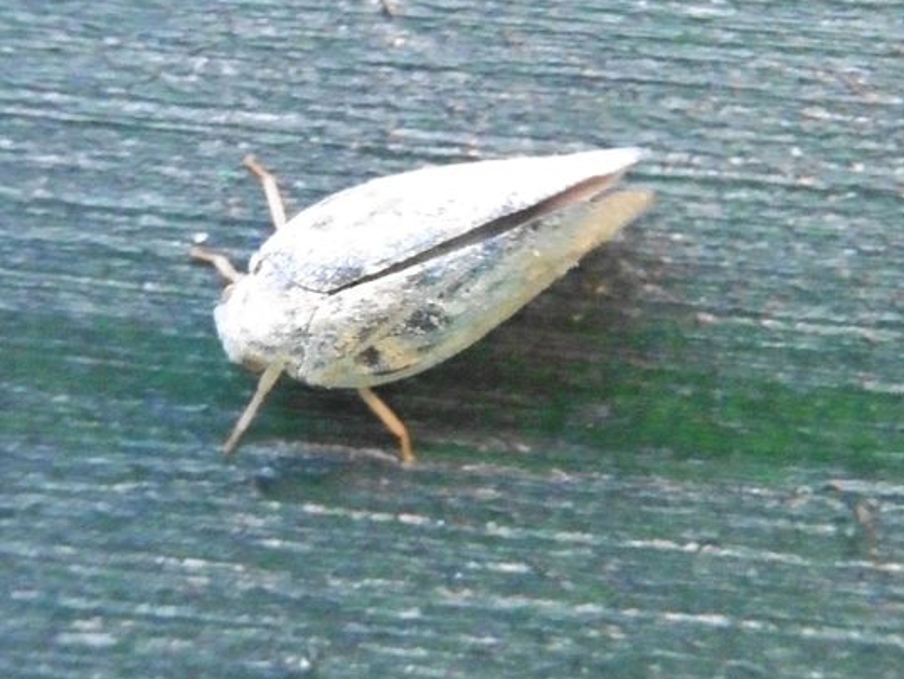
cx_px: 449
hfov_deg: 35.5
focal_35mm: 54
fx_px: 1411
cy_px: 310
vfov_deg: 27.0
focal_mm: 6.1
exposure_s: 1/125
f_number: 3.7
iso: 1600
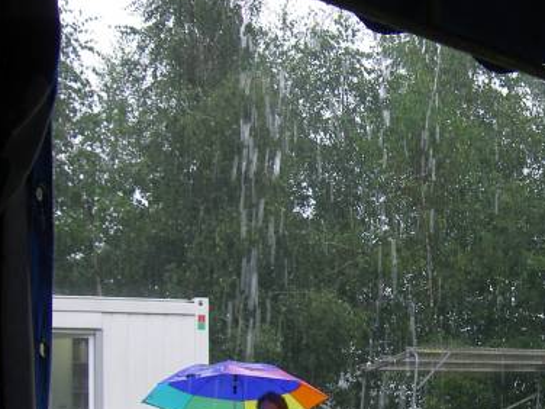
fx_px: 1307
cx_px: 473
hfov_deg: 23.1
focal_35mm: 83
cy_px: 319
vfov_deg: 17.6
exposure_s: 1/60
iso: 100
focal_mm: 8
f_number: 2.8
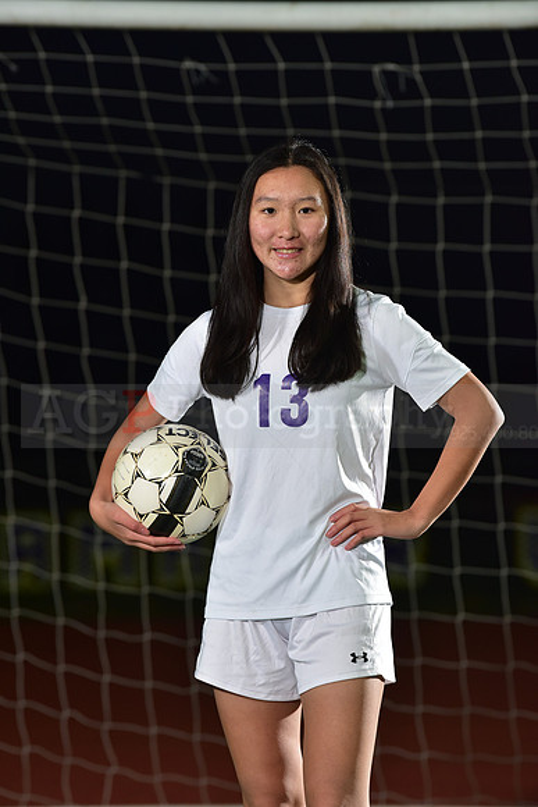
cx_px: 269
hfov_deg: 6.9
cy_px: 404
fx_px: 4480
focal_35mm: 200
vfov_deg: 10.3
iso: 1000
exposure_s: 1/200
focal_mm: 200
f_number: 5
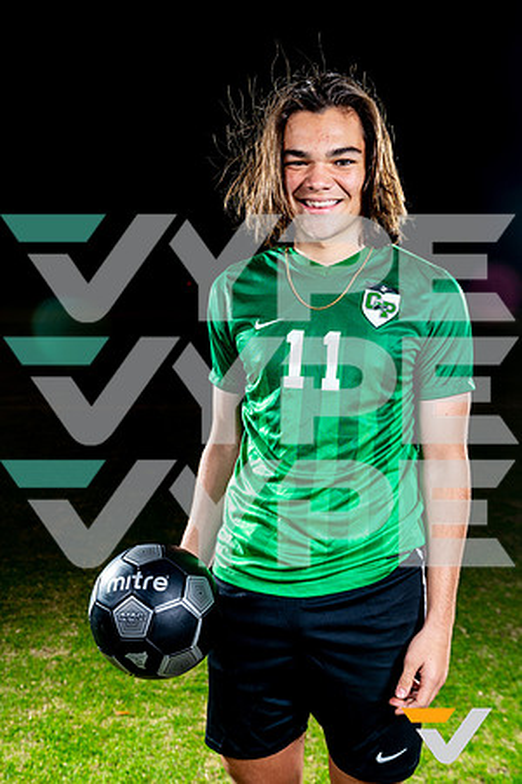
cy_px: 392
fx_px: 979
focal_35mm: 45
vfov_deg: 43.6
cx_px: 261
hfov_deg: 29.9
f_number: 5.6
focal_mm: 45
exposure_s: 1/125
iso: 100
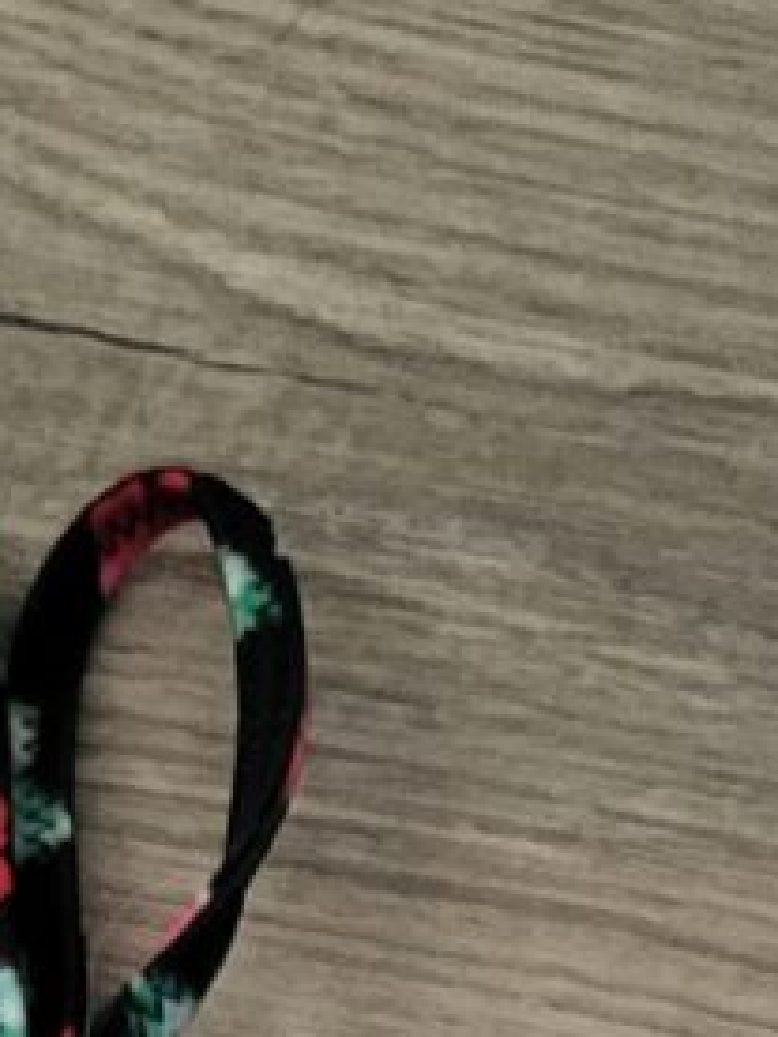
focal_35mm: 193
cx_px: 436
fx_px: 5784
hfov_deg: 7.7
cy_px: 3040
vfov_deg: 8.6
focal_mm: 5.4
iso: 500
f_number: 1.8
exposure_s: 1/30
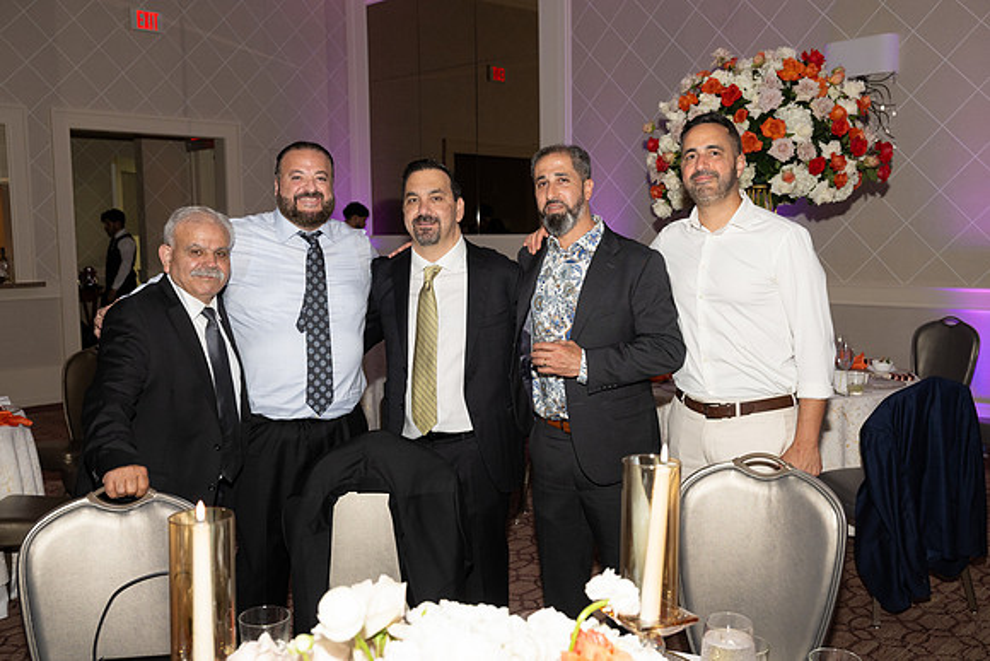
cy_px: 330
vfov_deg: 38.4
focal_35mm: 34
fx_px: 949
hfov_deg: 55.1
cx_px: 495
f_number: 5.6
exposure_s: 1/100
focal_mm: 34.5
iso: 800
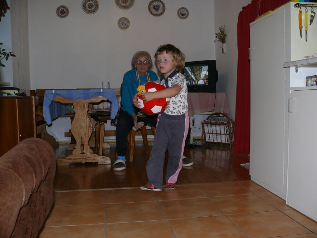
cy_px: 119
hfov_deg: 52.6
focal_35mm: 35
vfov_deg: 40.7
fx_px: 321
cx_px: 158
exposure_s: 1/30
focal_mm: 7.4
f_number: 2.8
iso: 100
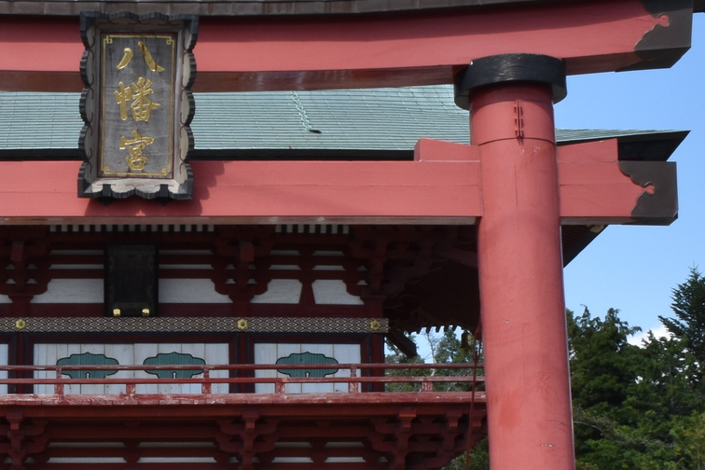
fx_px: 1788
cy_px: 445
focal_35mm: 91
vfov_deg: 14.8
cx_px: 128
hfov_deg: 22.0
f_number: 18
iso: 400
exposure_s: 1/160
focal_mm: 23
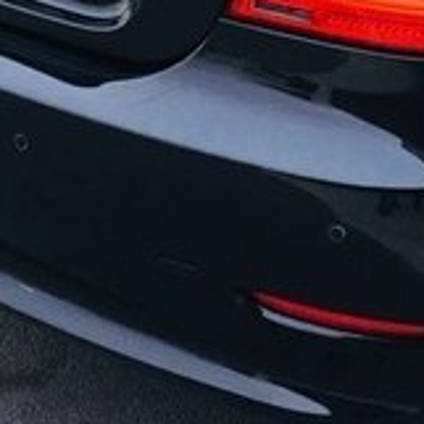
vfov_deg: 15.7
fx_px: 1455
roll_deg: -2.9
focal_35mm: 105
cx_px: 442
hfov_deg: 16.2
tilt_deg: -16.9
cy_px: -141
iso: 50
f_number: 2.2
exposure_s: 1/100
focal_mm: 4.15
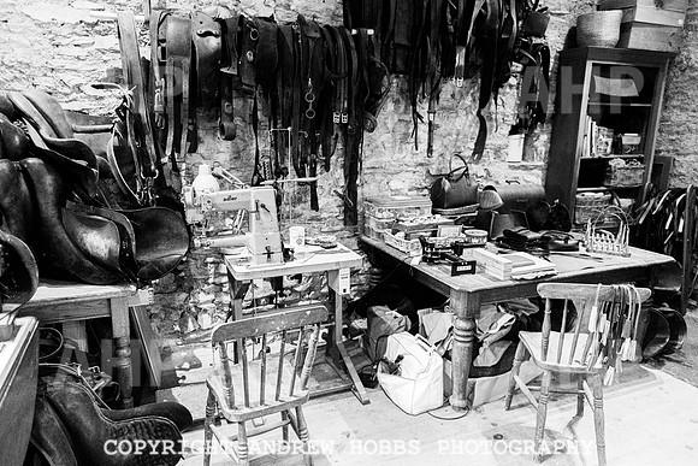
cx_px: 340
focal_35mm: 25
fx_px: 487
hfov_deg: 71.2
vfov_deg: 51.1
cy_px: 233
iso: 3200
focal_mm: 24
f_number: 2.8
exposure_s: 1/50
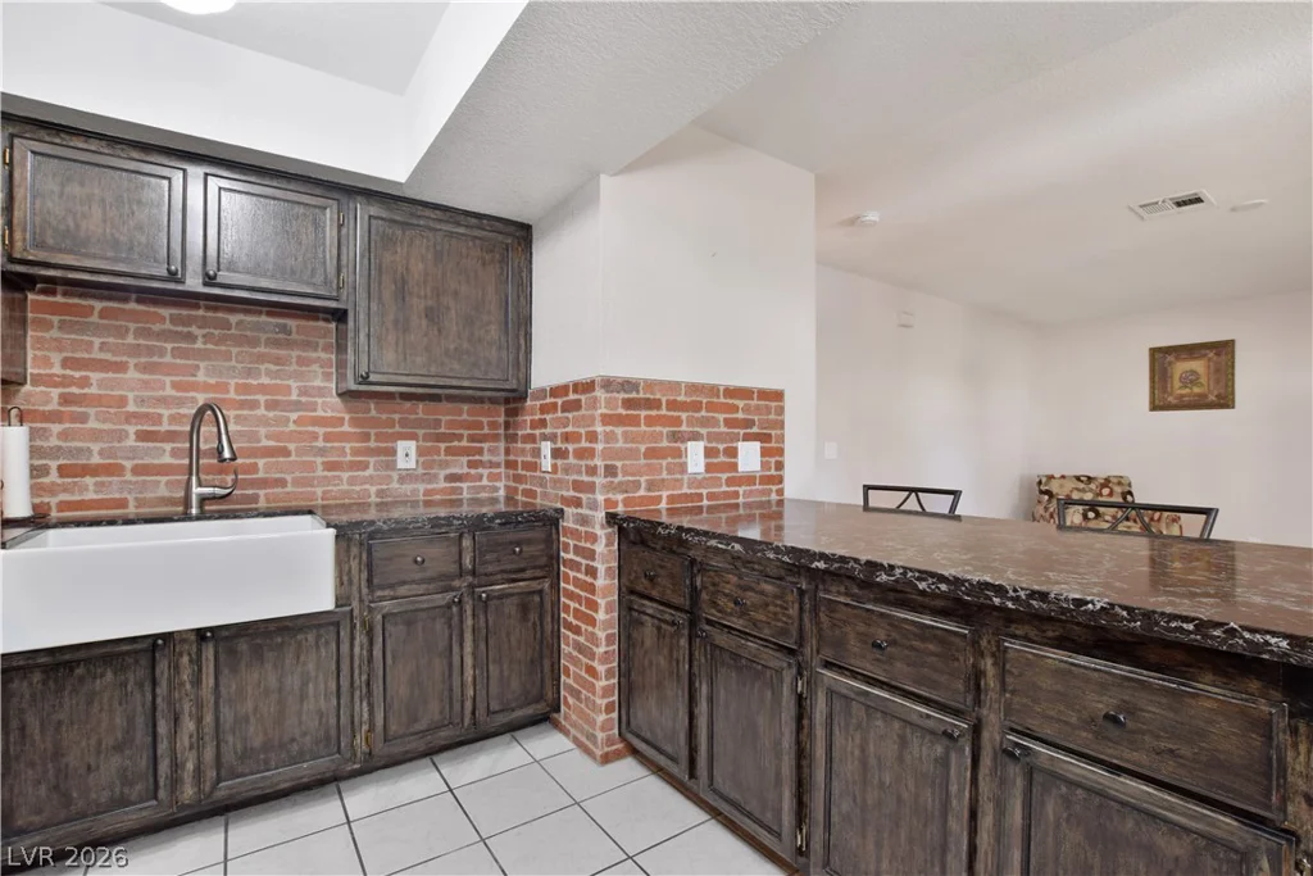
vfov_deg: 77.3
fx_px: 547
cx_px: 656
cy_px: 438
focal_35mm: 15
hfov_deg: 100.4
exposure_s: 1/6
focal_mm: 10
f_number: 8
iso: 400
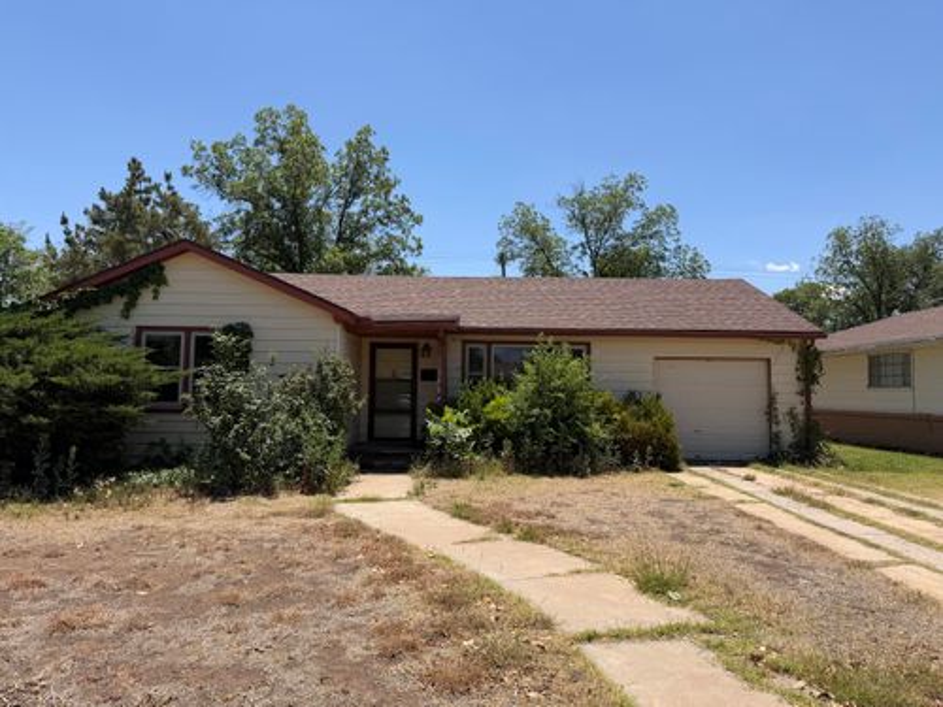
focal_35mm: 24
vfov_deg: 56.8
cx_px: 472
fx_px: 654
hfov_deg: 71.6
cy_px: 354
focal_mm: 6.76
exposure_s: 1/4975
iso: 80
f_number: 1.78
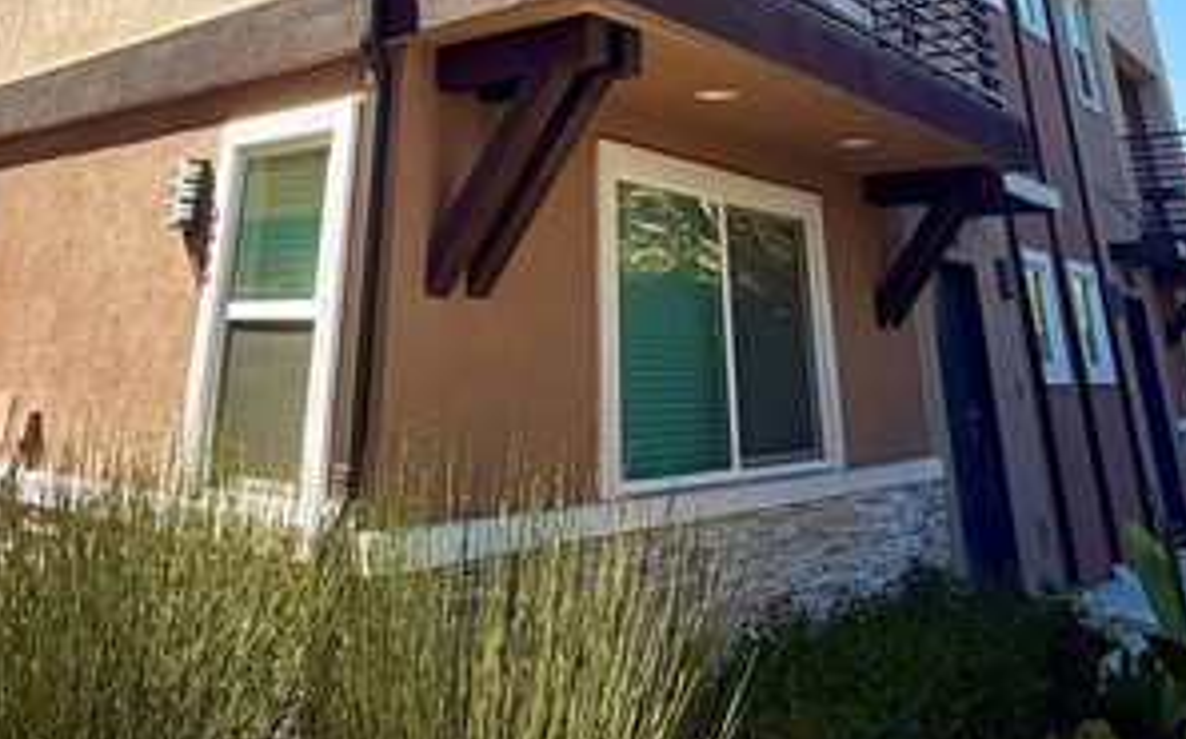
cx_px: 535
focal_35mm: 32
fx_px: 1033
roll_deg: -1.0
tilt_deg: +24.5
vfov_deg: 33.3
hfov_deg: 59.6
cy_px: -112
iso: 32
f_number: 2.2
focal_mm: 2.22
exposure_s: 1/770
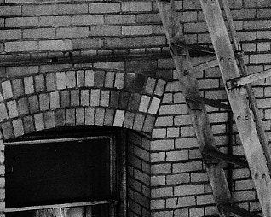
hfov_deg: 14.0
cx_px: -82
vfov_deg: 11.1
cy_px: -143
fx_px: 1058
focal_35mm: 132
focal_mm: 18.3
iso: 800
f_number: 5.6
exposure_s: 1/1250
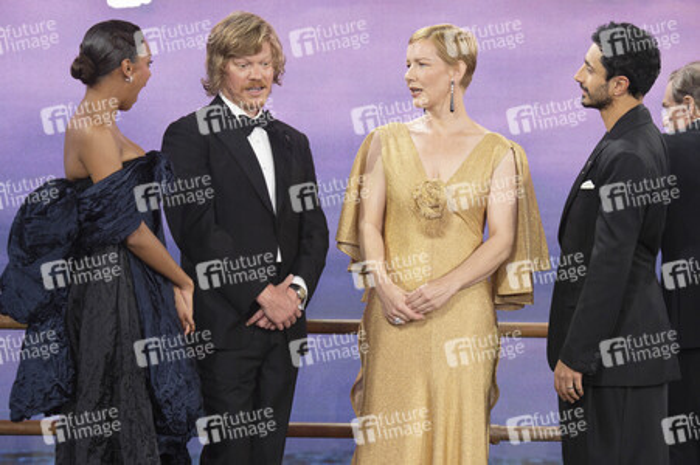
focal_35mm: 155
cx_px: 350
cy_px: 232
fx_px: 3012
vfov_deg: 8.8
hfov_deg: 13.3
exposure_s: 1/250
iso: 1600
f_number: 8
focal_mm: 155
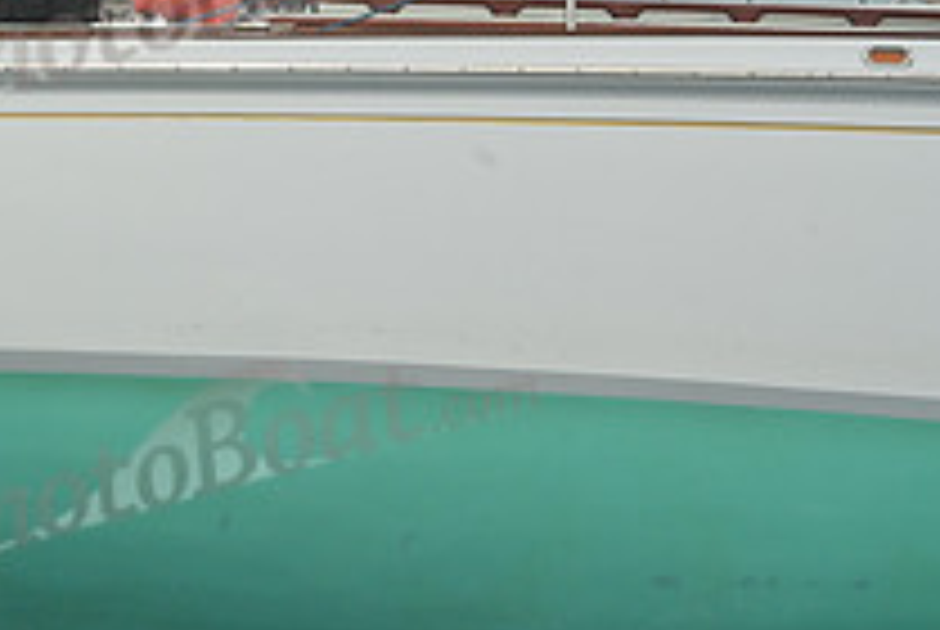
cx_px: -324
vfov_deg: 7.0
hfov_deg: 10.3
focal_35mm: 194
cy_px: -173
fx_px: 5073
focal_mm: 70
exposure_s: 1/1250
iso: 320
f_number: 11
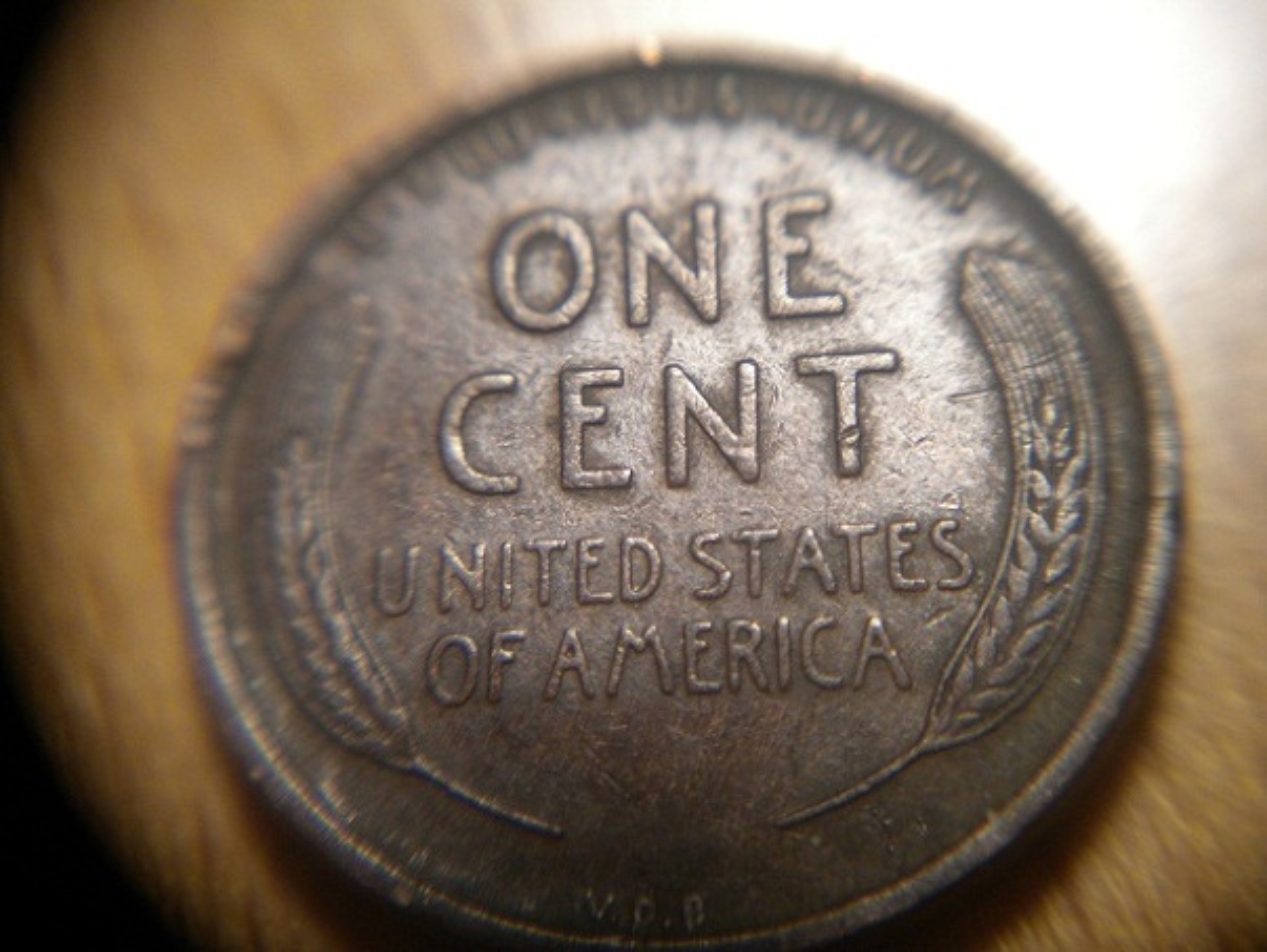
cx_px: 634
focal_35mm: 35
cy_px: 476
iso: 146
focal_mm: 6.3
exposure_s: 1/68
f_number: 3.1
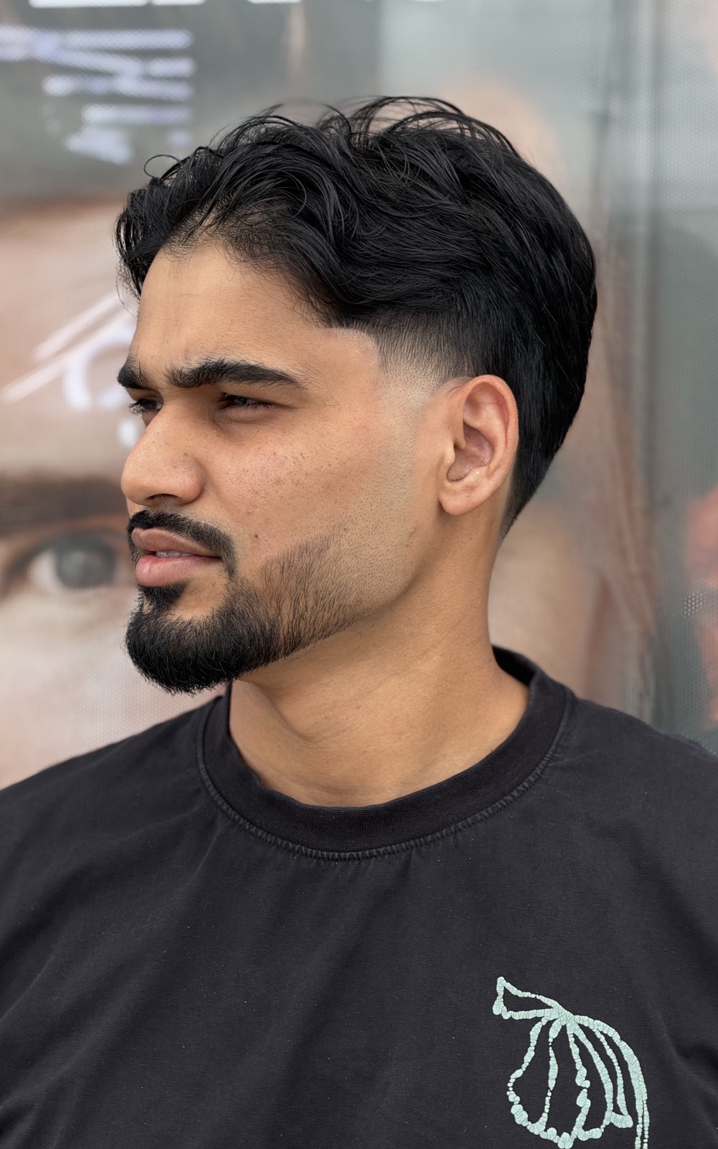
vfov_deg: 19.5
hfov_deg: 12.2
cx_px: 320
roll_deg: -0.7
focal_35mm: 107
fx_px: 3349
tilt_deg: -3.1
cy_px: 575
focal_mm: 16.89
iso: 50
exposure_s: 1/374
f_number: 2.8
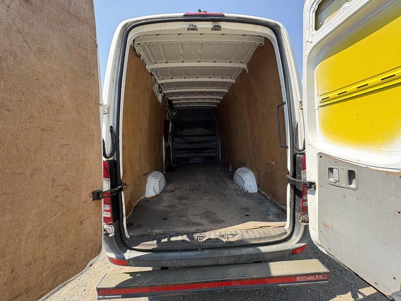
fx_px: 162
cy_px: 150
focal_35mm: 14
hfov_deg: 102.1
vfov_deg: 85.7
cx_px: 200
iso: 64
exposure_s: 1/162
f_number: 2.2
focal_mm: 2.22
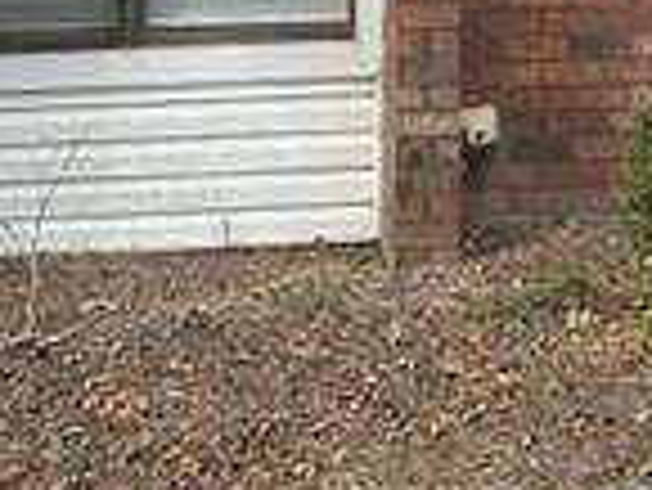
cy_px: -566
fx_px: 1998
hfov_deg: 18.4
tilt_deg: +8.6
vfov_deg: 12.0
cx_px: 490
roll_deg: +1.9
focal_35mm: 106
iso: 80
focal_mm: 6.86
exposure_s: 1/604
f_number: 1.78
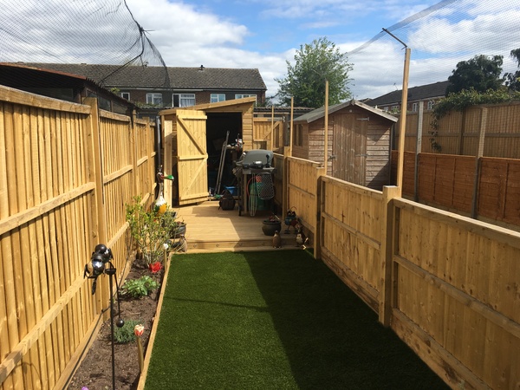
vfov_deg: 48.2
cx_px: 260
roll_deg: +0.1
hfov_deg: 61.7
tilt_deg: -8.2
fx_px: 436
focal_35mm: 29
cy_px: 195
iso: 25
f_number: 2.2
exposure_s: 1/1570
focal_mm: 4.15
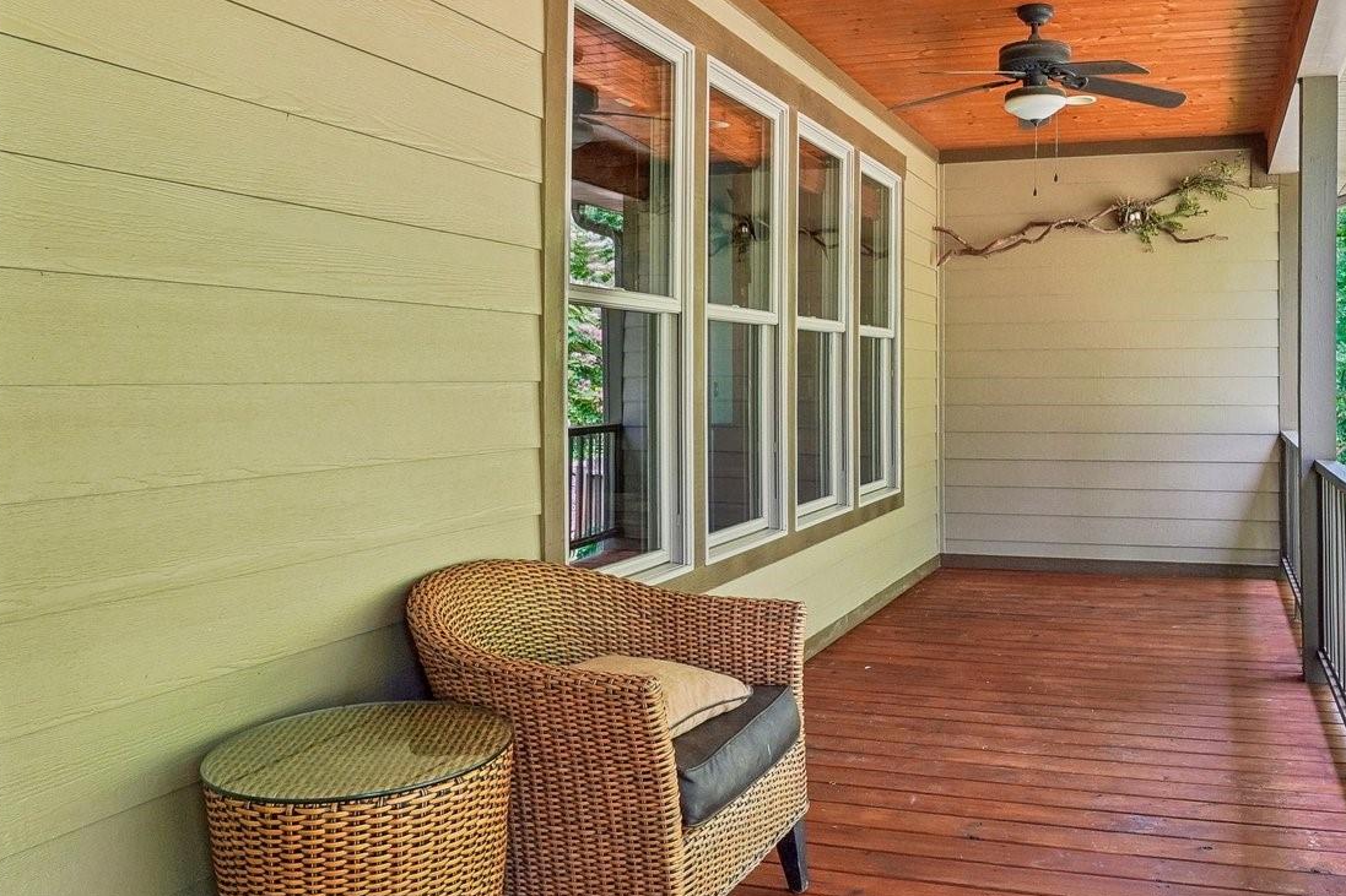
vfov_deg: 46.3
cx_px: 924
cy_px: 384
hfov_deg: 63.4
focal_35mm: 28
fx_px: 1047
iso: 320
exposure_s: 1/30
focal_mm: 10
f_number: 8
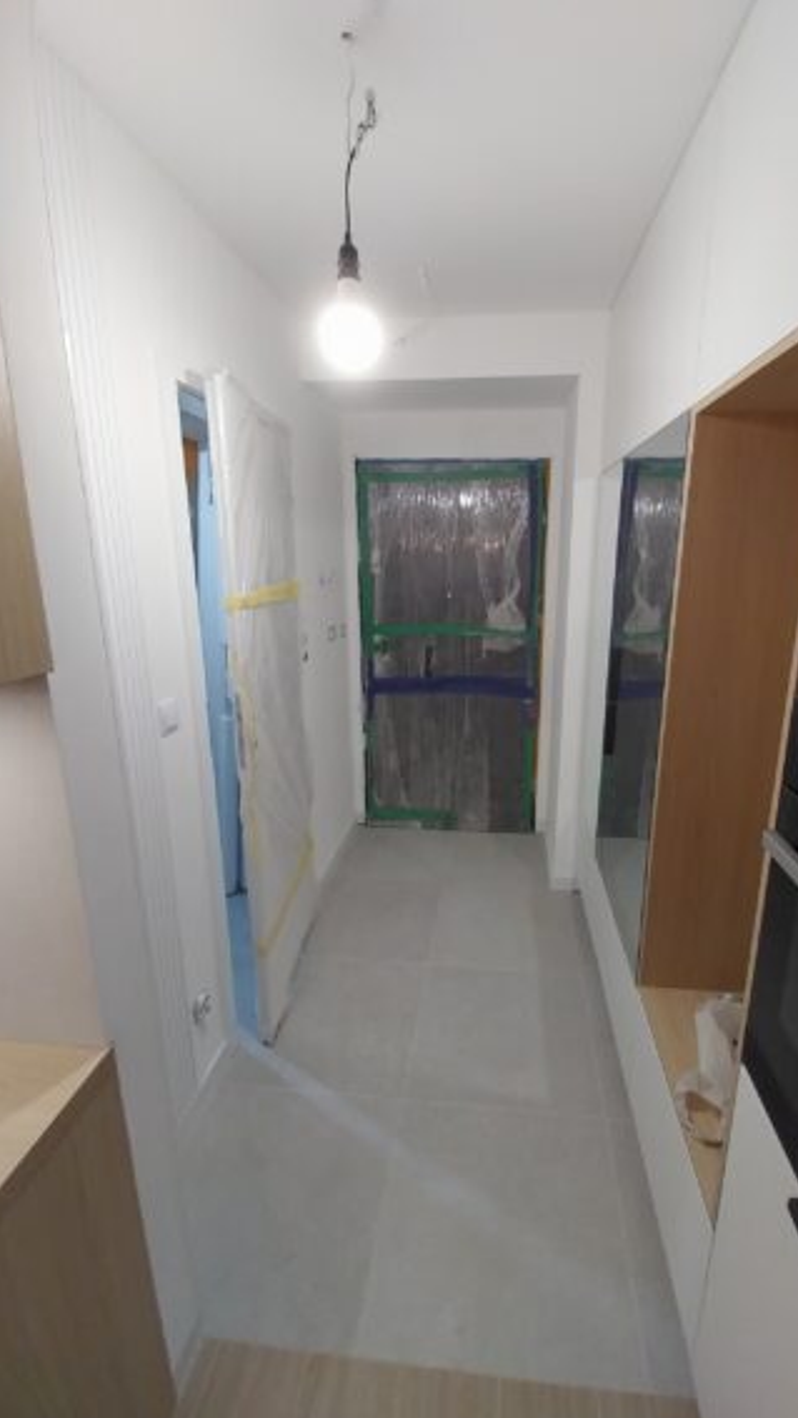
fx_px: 564
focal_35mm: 15
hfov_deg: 70.1
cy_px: 688
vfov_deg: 103.0
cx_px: 460
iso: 101
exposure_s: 1/50.1
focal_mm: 1.13
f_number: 2.2
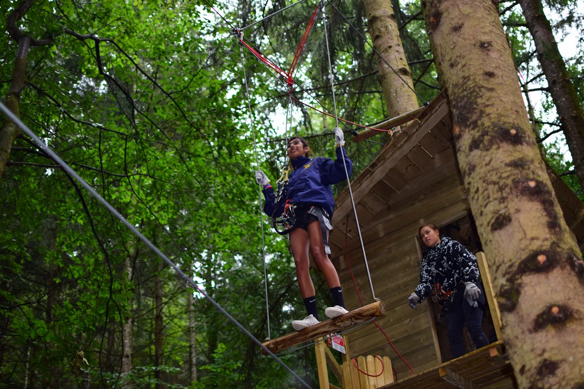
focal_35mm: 52
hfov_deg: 37.8
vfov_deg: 25.8
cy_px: 194
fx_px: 852
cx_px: 292
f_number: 1.8
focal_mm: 35
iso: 160
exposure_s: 1/200
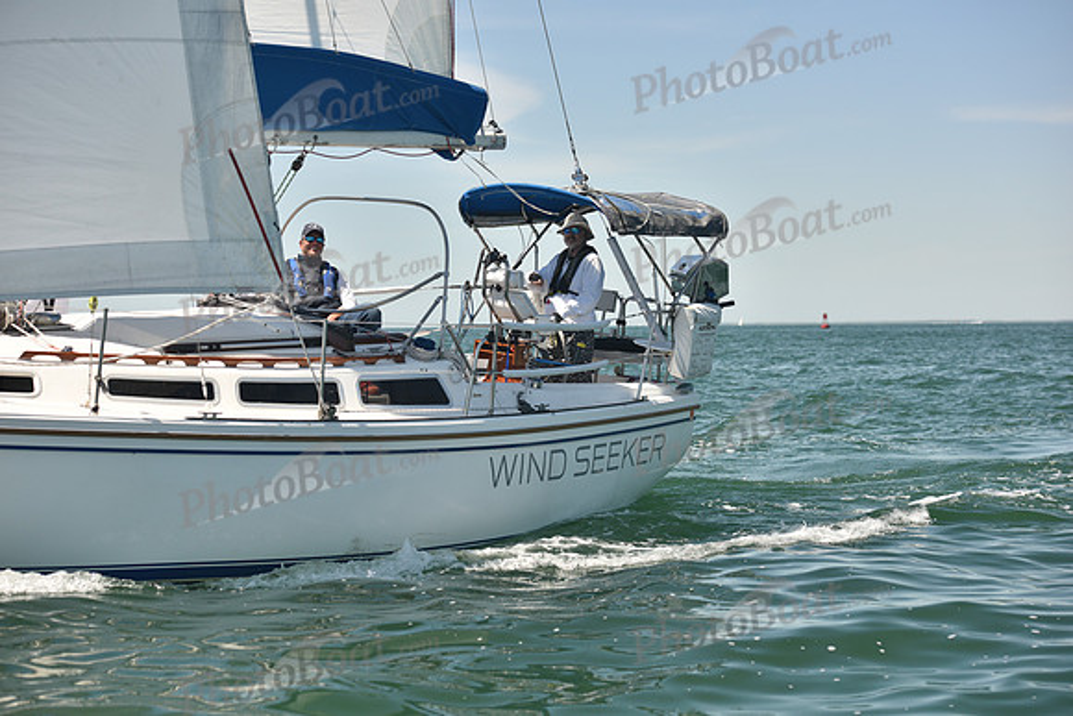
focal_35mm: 75
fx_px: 2236
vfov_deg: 18.2
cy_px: 358
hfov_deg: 27.0
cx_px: 536
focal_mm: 75
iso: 250
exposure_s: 1/800
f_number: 5
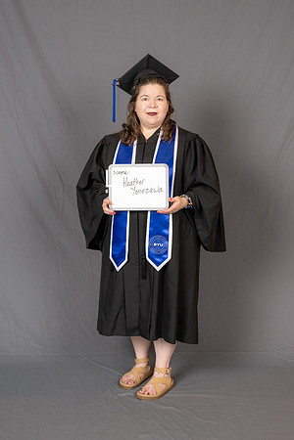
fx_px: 747
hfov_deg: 22.3
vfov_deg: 32.9
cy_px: 220
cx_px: 147
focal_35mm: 61
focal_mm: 61
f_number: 8
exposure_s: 1/200
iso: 2000
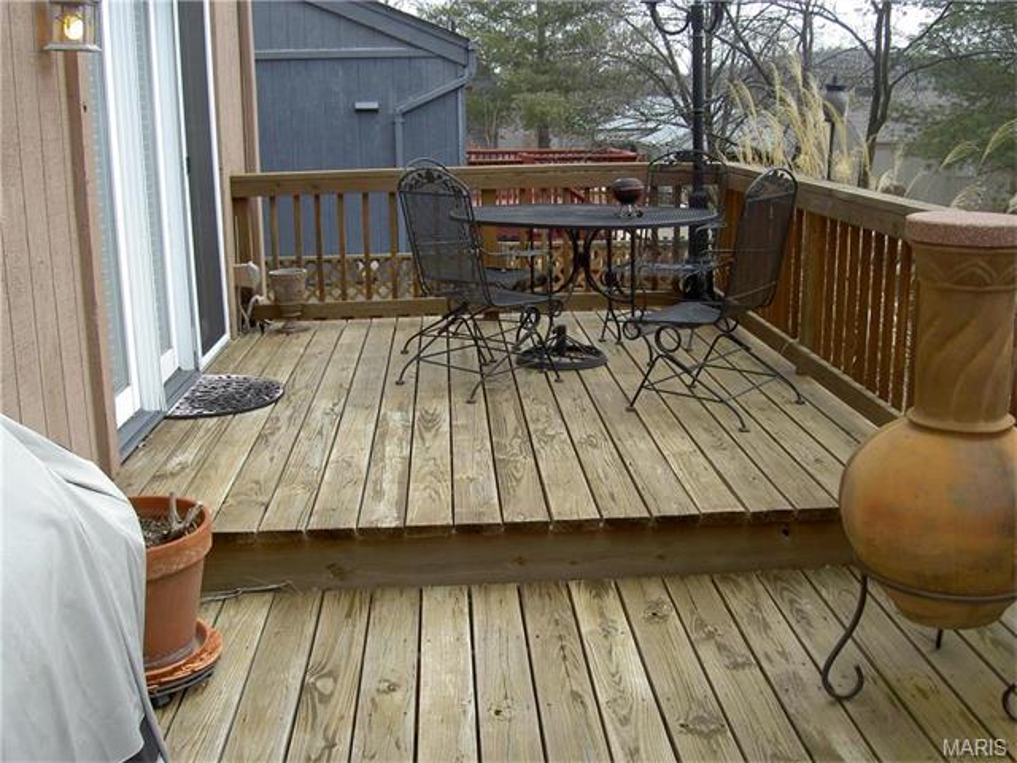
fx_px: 1146
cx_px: 508
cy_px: 382
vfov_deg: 36.8
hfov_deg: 47.9
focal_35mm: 39
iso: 100
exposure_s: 1/115
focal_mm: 8
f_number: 4.7
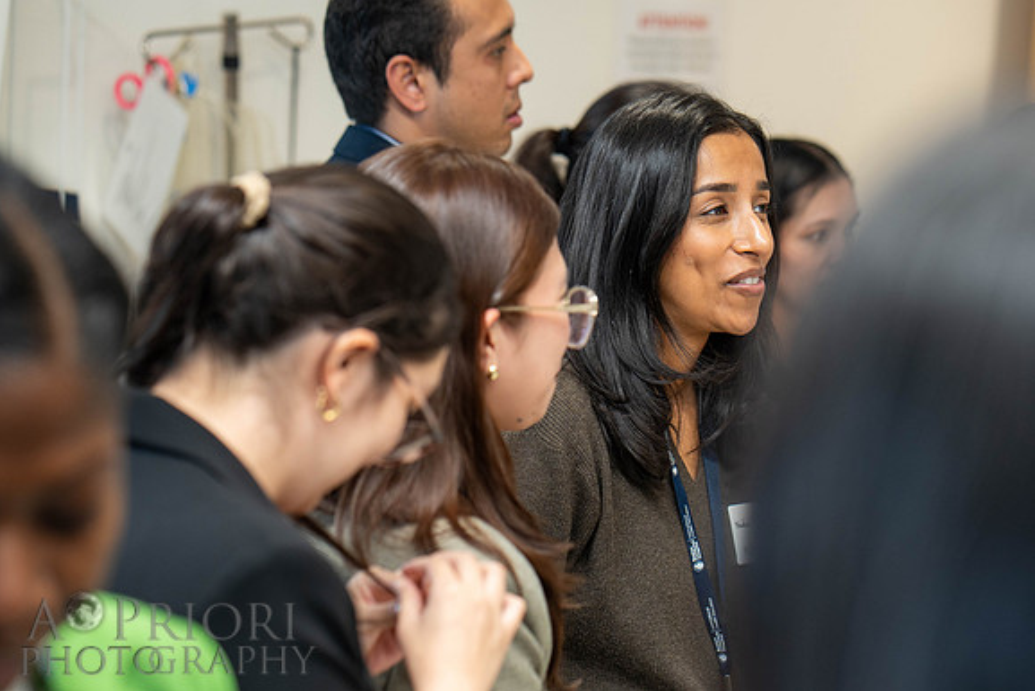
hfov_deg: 17.9
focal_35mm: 114
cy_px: 413
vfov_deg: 12.0
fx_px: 3278
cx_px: 692
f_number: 2.8
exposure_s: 1/125
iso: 640
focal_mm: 85
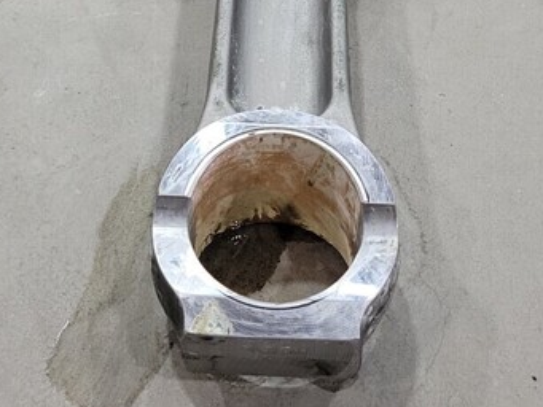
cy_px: 35
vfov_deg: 23.4
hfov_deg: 31.7
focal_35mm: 61
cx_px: 269
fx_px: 957
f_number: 1.8
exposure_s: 1/40
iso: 500
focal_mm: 5.4
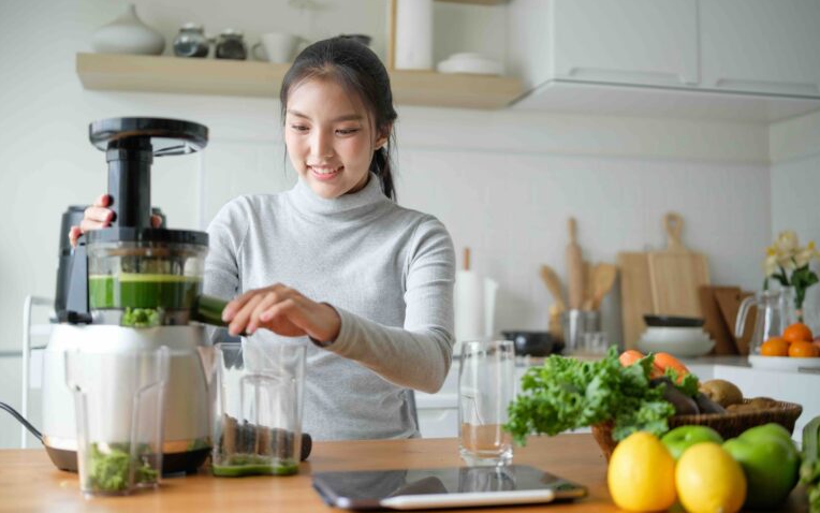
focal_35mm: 42
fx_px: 939
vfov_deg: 30.6
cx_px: 410
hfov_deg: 47.2
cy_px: 255
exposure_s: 1/640
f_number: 1.2
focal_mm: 27
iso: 200
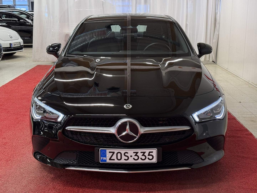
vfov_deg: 30.3
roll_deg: -0.2
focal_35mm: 48
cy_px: 96
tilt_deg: -12.7
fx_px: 356
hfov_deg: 39.7
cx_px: 128
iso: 80
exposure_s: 1/55
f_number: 1.78
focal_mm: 6.76
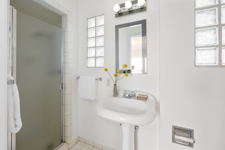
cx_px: 112
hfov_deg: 98.6
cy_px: 75
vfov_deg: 75.4
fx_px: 97
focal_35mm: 16
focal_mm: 15.5
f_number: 9
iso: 200
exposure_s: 1/15
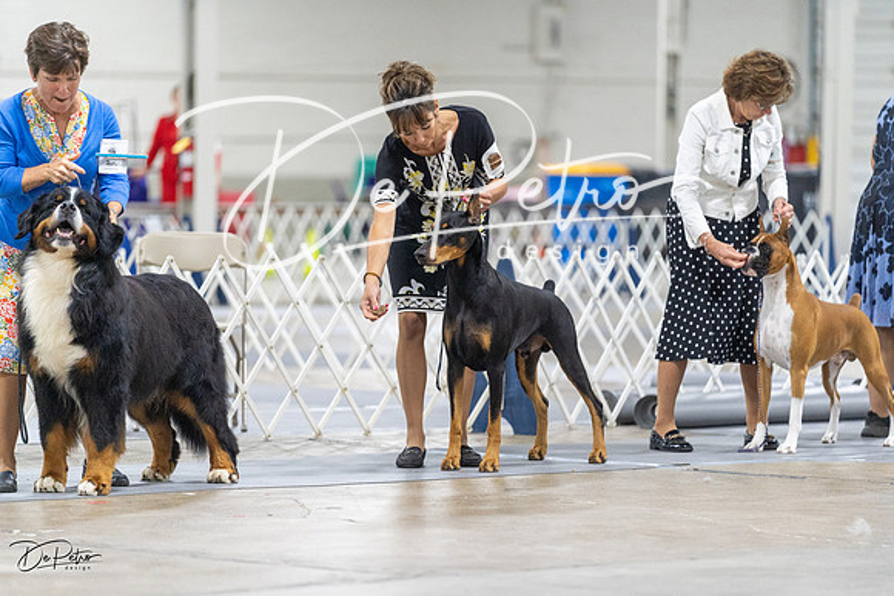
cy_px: 298
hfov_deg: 11.4
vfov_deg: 7.6
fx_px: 4496
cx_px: 447
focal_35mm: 181
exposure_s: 1/200
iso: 3200
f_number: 2.8
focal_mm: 181
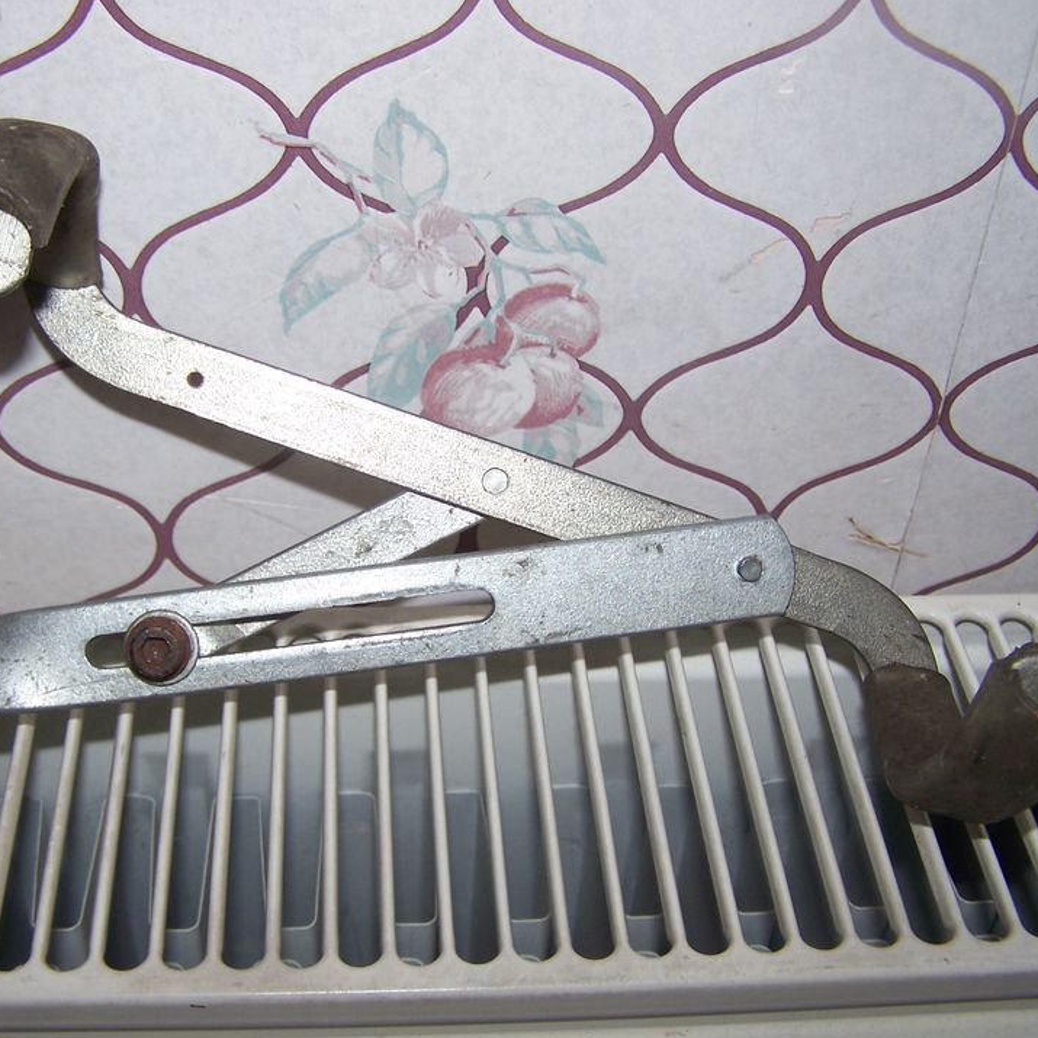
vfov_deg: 36.1
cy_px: 520
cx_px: 427
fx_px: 1594
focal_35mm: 47
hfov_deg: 36.0
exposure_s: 1/60
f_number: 2.8
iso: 80
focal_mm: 6.3
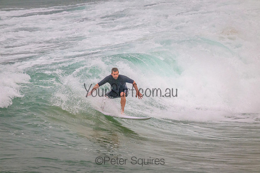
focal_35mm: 800
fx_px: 5779
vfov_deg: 1.7
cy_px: 86
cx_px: 130
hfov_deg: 2.6
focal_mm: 800
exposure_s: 1/1250
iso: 3600
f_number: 11
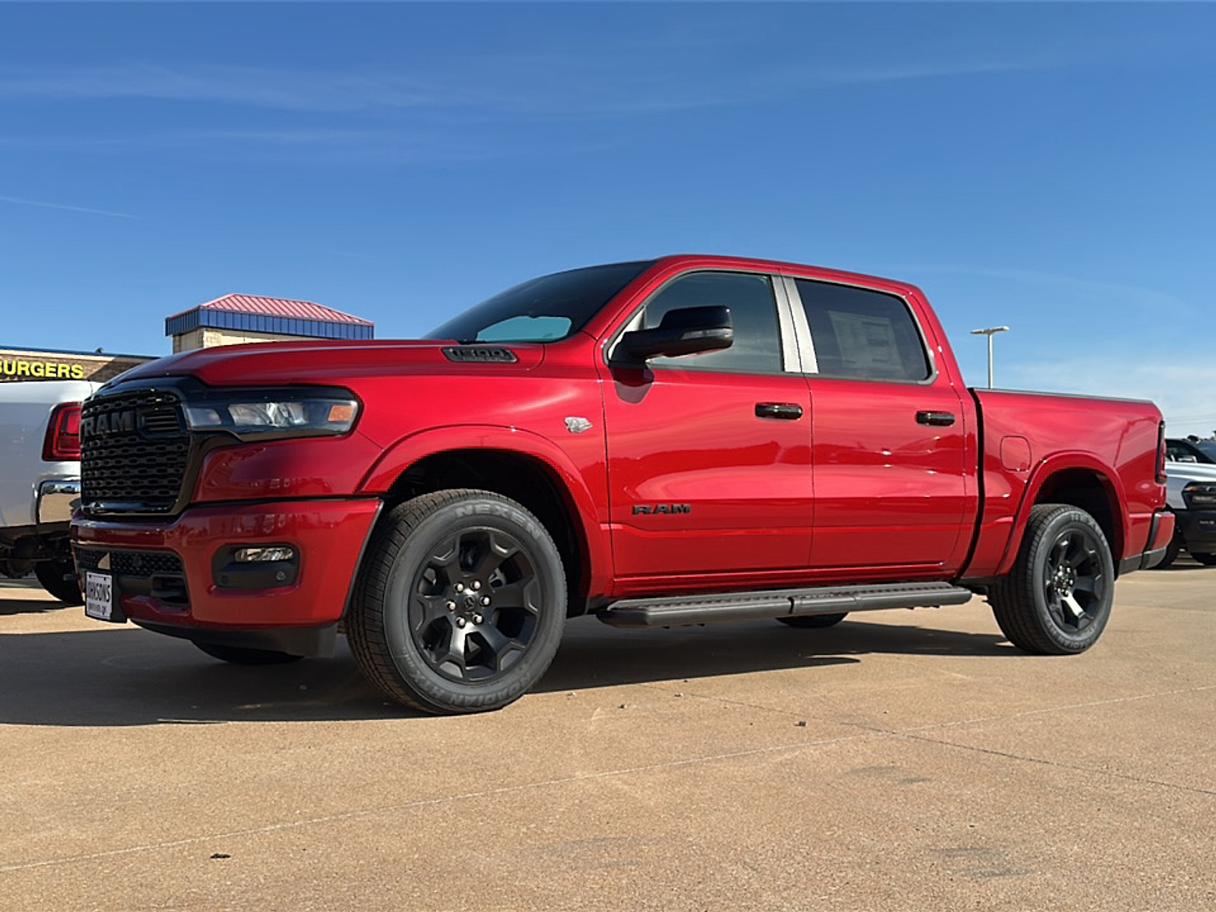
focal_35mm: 29
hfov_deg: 61.7
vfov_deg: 48.2
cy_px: 456
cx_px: 608
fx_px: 1019
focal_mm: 6.86
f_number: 1.78
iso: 80
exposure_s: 1/4386
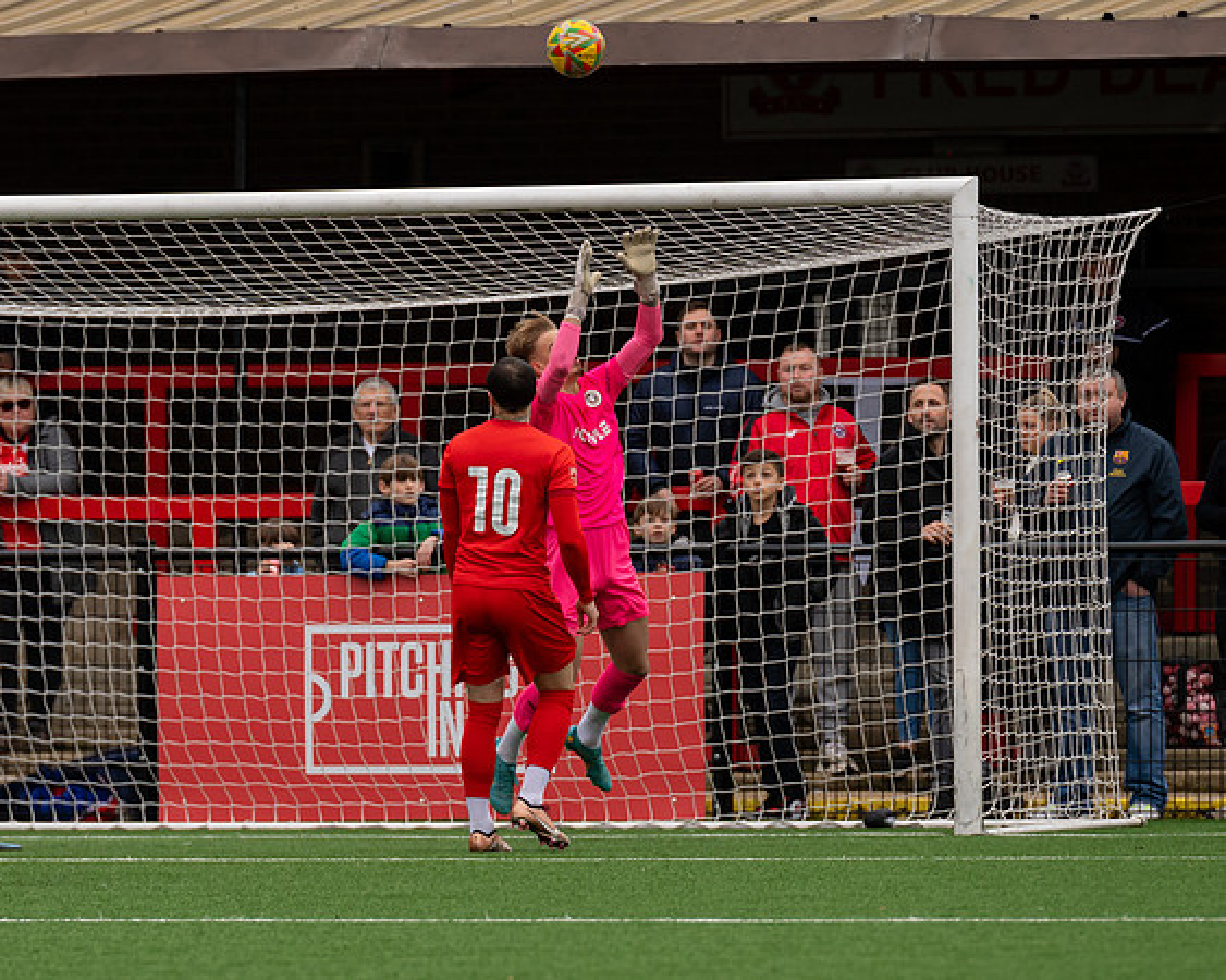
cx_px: 465
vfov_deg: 2.6
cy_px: 512
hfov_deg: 3.3
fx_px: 21399
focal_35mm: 590
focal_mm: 300
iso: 400
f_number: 4
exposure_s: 1/1250
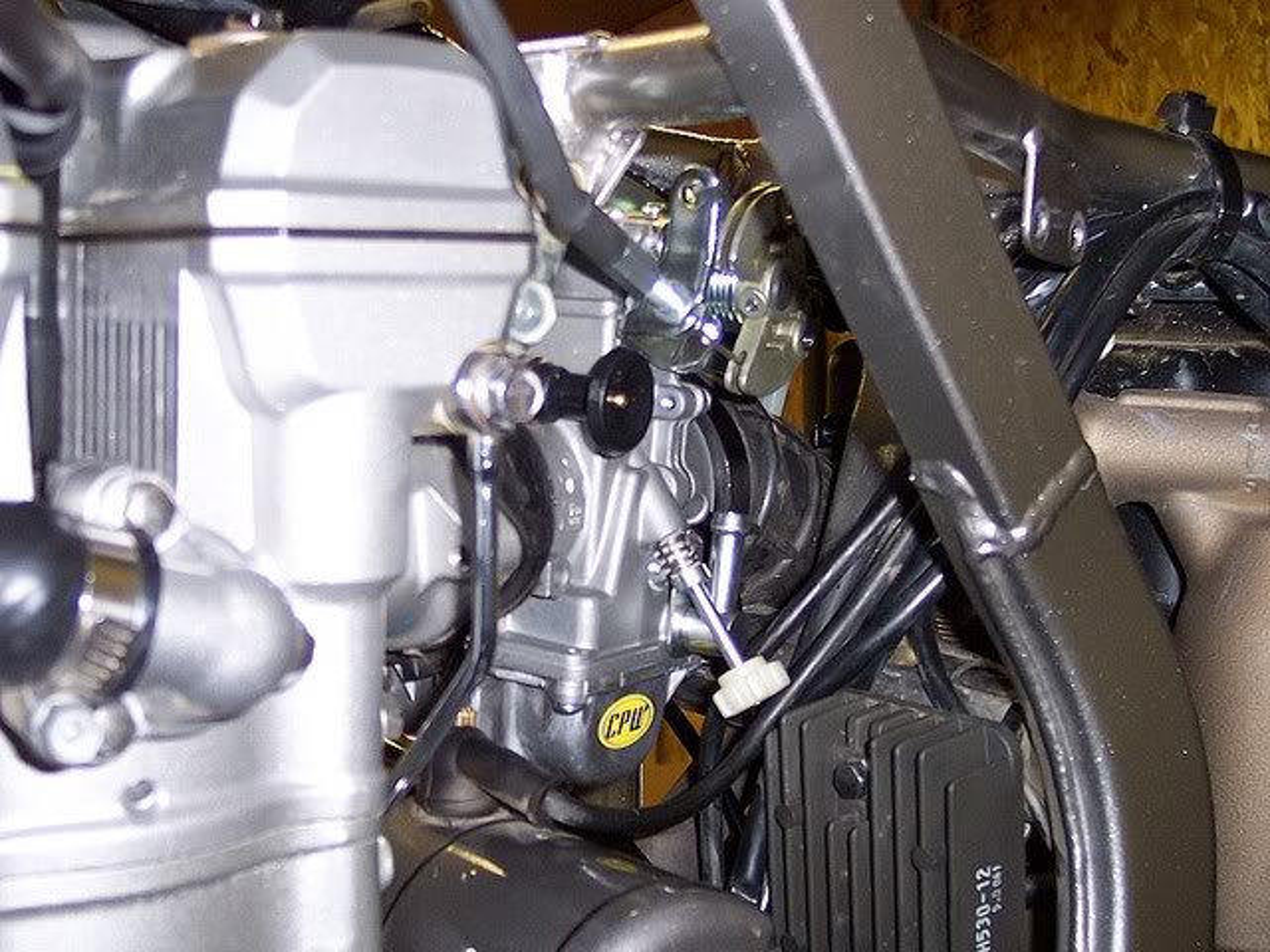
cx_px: 635
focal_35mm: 38
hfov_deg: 49.0
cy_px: 476
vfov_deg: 37.7
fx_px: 1394
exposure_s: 1/30
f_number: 2.8
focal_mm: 8
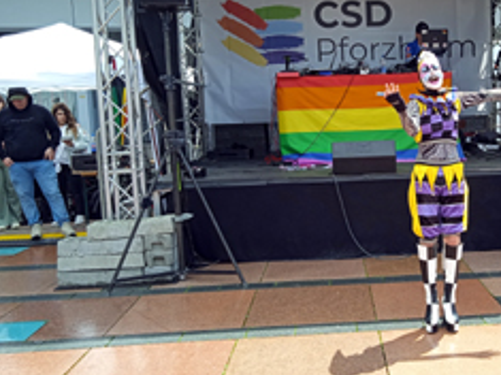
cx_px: 376
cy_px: 162
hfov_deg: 41.7
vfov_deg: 32.8
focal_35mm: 44
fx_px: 636
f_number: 2.2
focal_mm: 3.43
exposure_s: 1/316
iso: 100
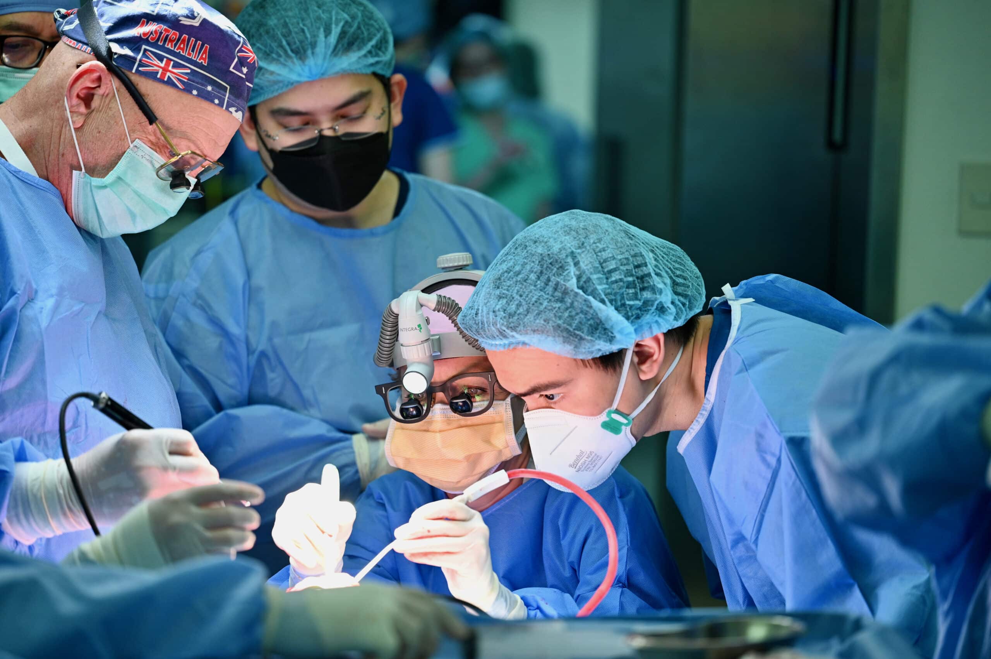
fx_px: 2888
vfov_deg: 13.0
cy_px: 330
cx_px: 496
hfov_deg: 19.5
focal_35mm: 105
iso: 500
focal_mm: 105
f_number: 2.8
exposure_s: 1/125
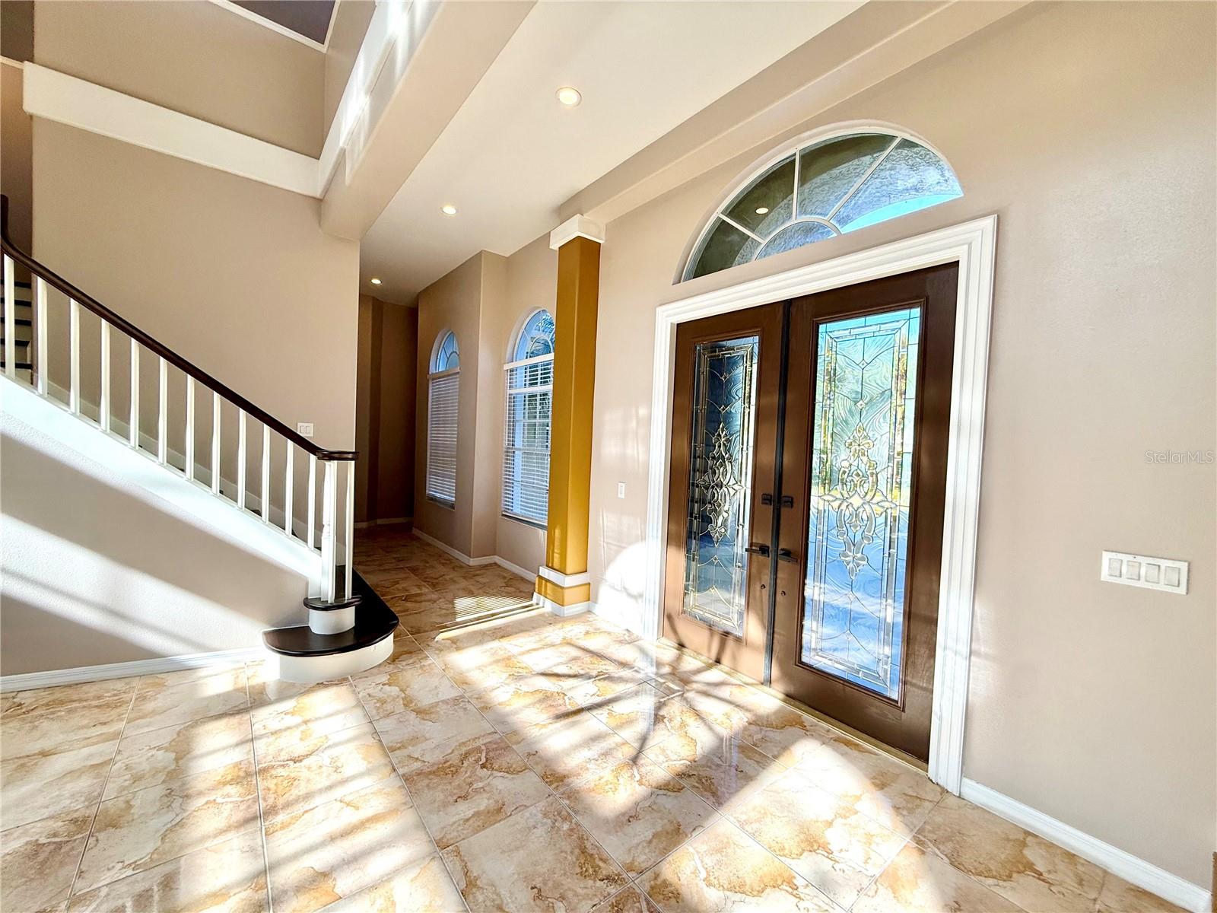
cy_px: 456
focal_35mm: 14
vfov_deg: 85.7
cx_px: 608
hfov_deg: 102.1
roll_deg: -2.1
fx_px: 492
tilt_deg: -1.0
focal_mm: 2.22
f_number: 2.2
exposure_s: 1/221
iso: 64
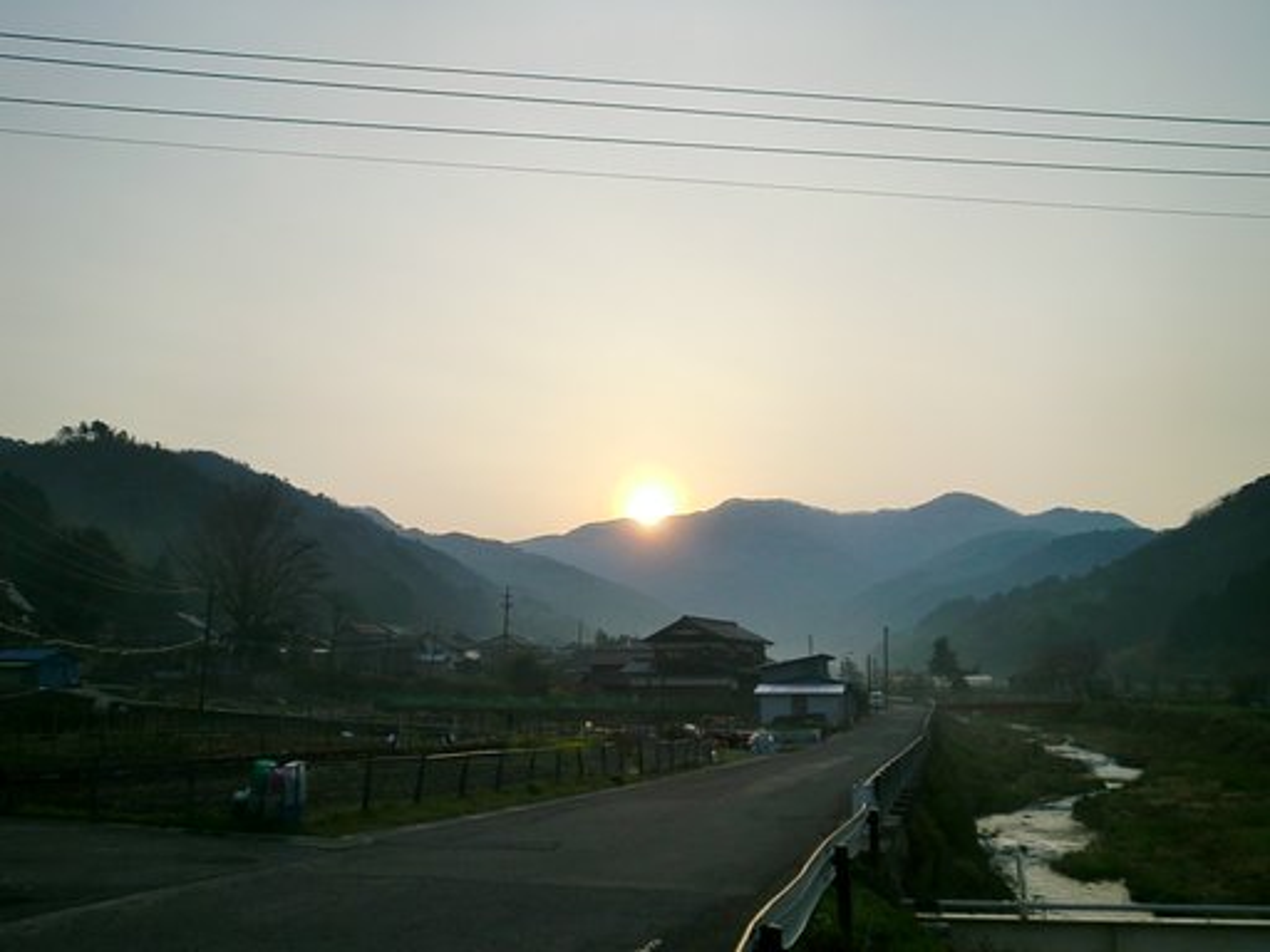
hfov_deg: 54.0
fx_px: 1247
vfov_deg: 41.8
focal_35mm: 34
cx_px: 635
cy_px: 476
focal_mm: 5.58
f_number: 8.4
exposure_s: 1/250
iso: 64
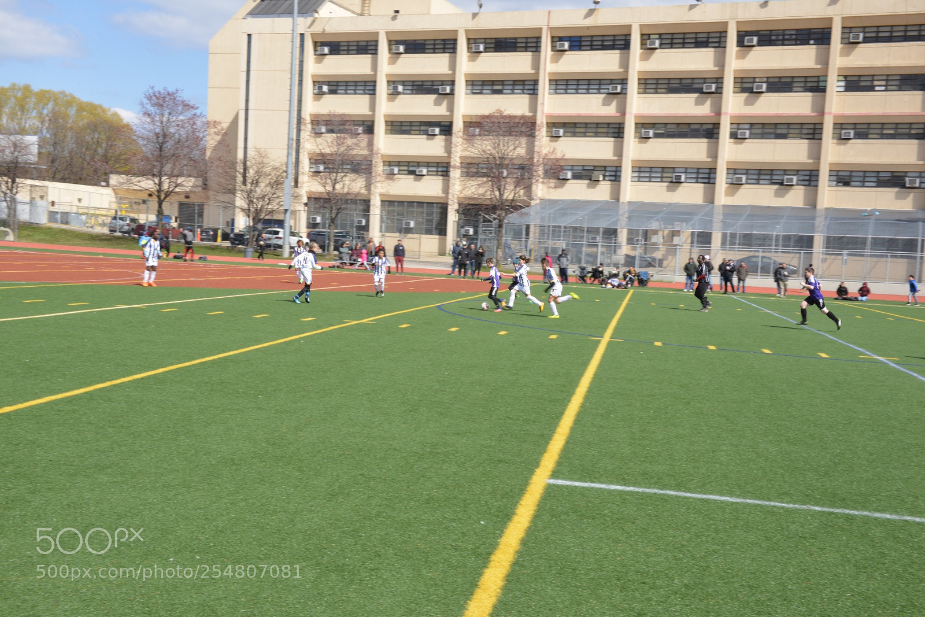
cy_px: 308
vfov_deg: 31.9
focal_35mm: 42
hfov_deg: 46.4
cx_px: 462
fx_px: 1079
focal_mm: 42
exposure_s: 1/60
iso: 250
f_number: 22
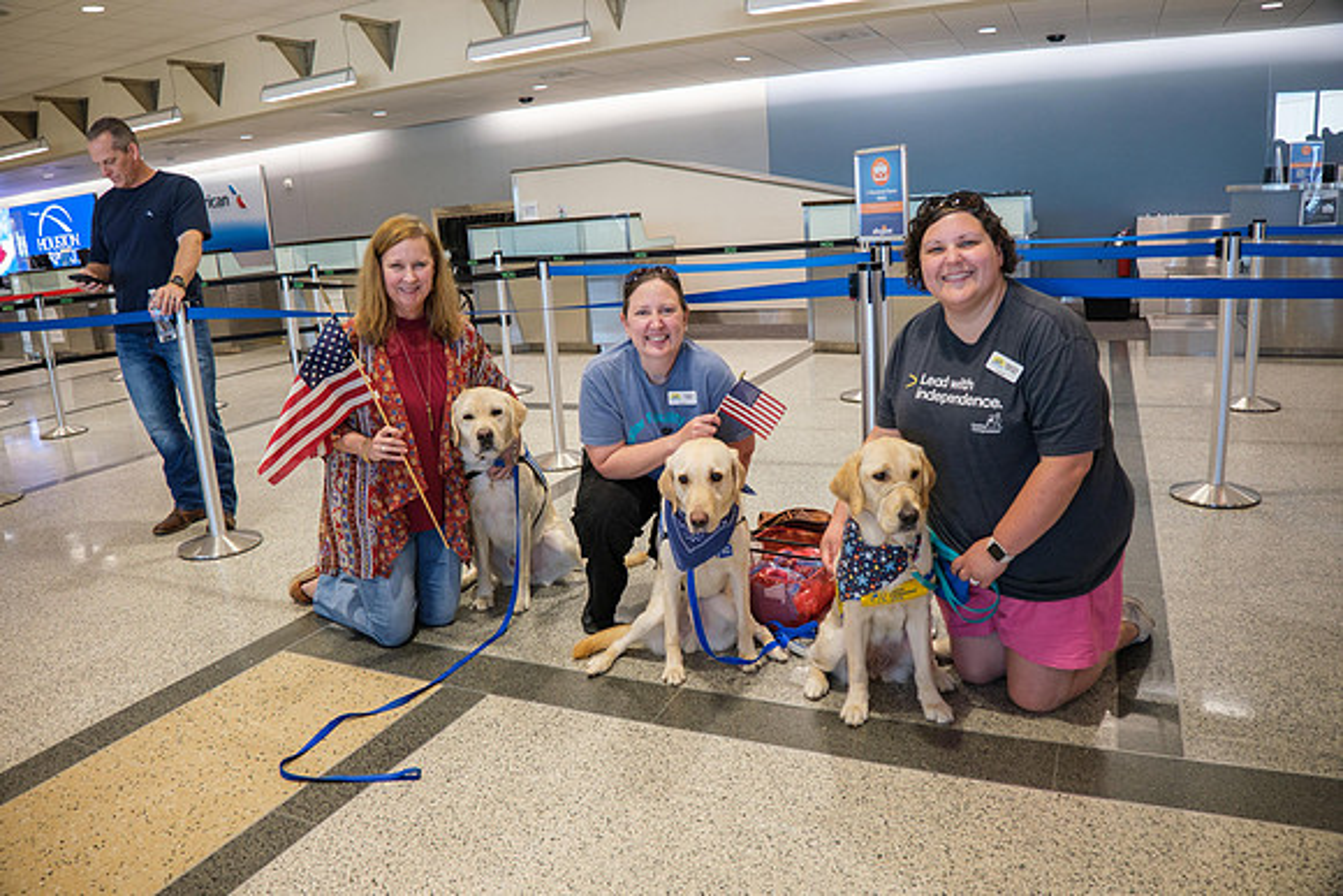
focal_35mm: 24
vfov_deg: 53.2
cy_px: 448
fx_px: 896
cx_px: 672
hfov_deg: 73.7
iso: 800
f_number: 4
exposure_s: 1/40
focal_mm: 16
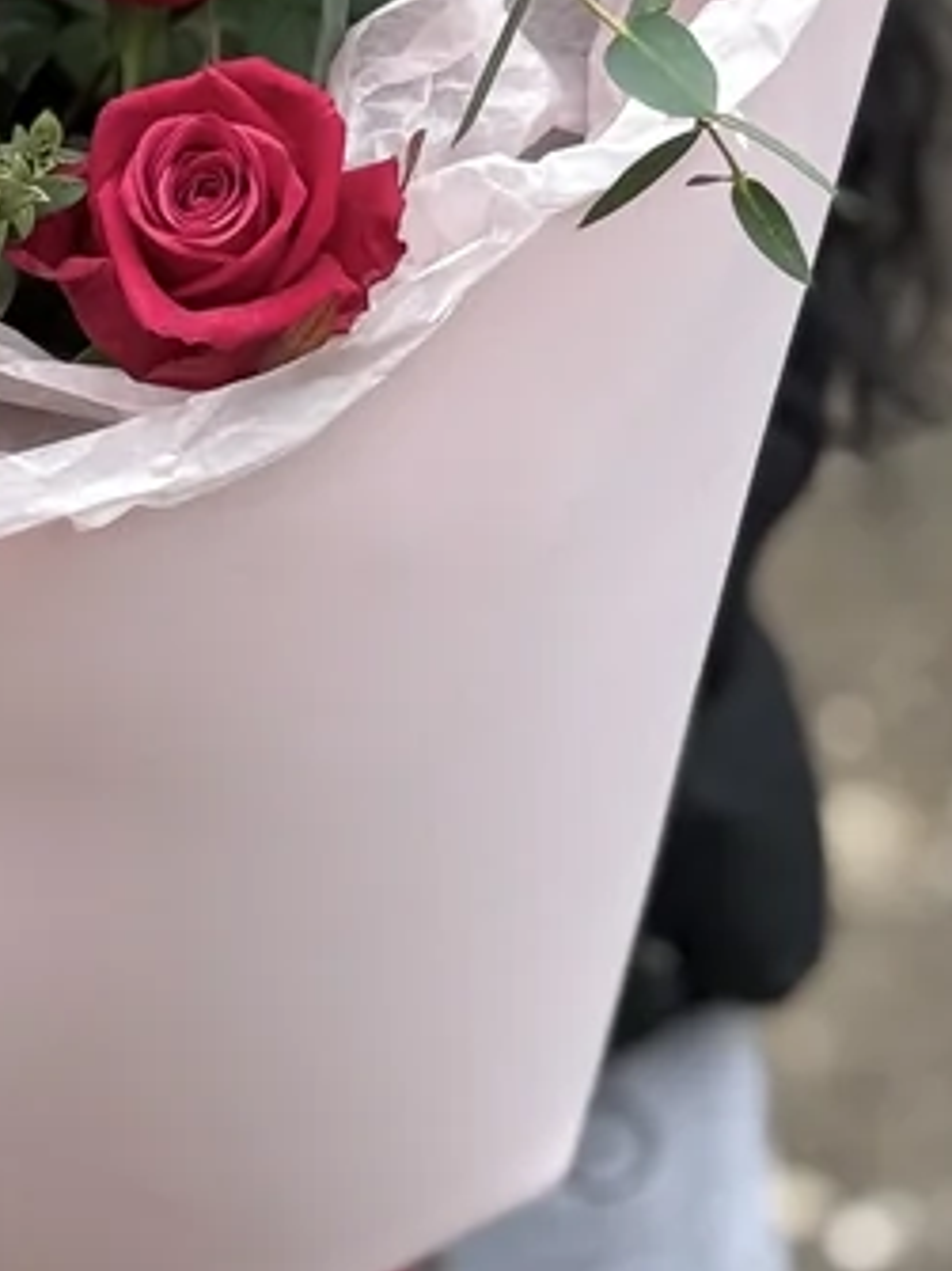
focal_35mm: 172
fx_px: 6311
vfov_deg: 11.4
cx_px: -186
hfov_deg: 8.5
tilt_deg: -15.4
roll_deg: +0.1
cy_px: 34
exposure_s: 1/566
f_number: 1.78
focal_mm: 6.76
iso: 80
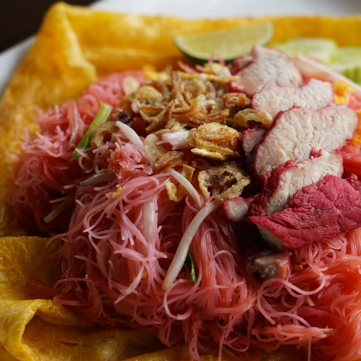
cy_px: 180
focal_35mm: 114
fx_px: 1345
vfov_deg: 15.3
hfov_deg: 15.3
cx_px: 227
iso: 500
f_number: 6.3
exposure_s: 1/160
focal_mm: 89
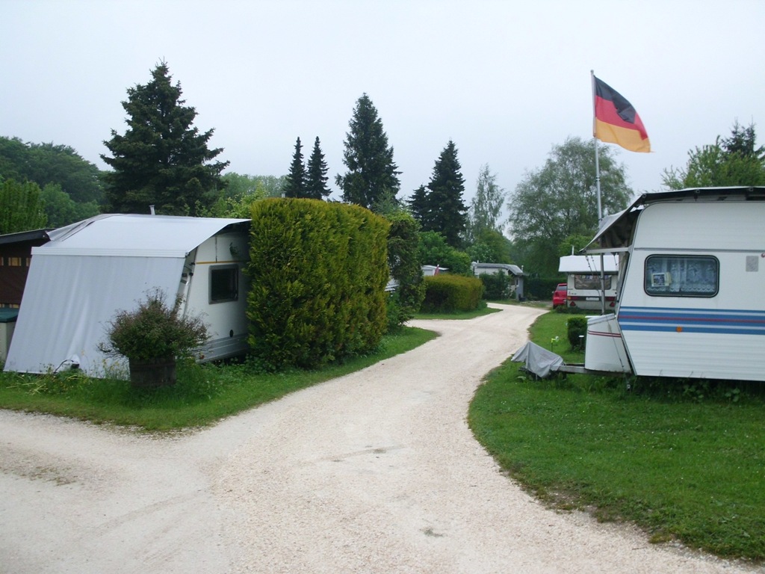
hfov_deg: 51.4
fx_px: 796
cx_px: 382
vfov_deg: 39.7
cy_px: 287
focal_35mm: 36
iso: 100
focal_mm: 6.3
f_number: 7.3
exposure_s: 1/100
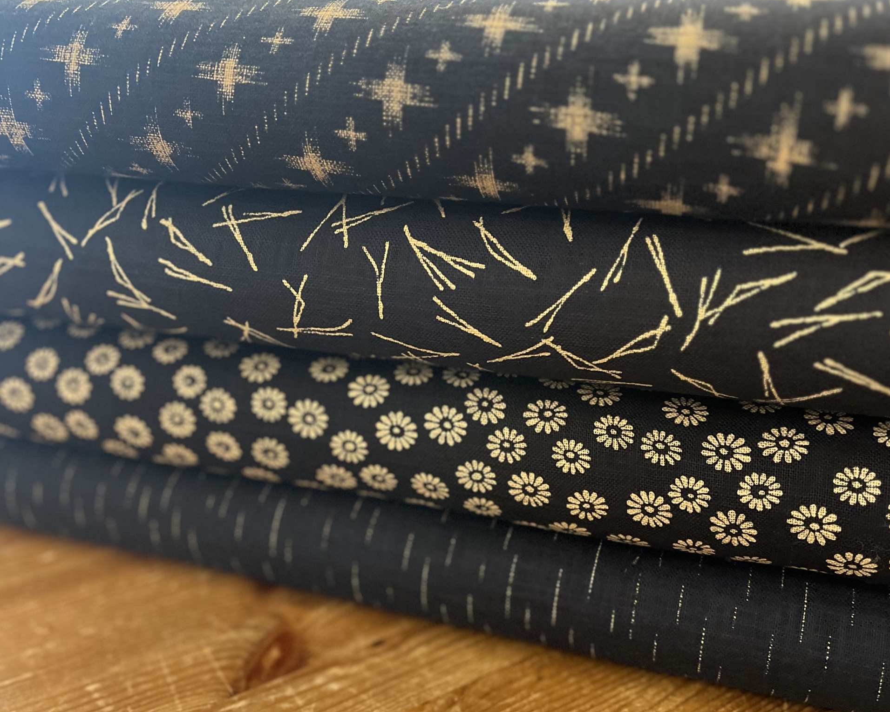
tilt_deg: -24.6
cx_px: 447
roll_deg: -0.5
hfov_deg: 52.8
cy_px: 385
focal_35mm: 34
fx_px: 896
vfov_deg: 43.3
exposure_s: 1/50
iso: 500
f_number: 1.6
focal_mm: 5.1
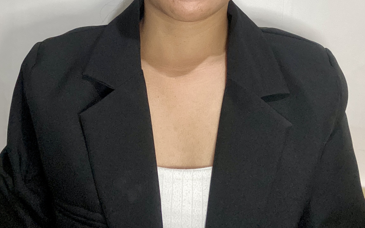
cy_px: 5
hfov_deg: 46.2
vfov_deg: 28.2
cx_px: 184
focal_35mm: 43
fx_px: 428
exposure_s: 1/24
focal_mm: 2.71
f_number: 2.2
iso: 640
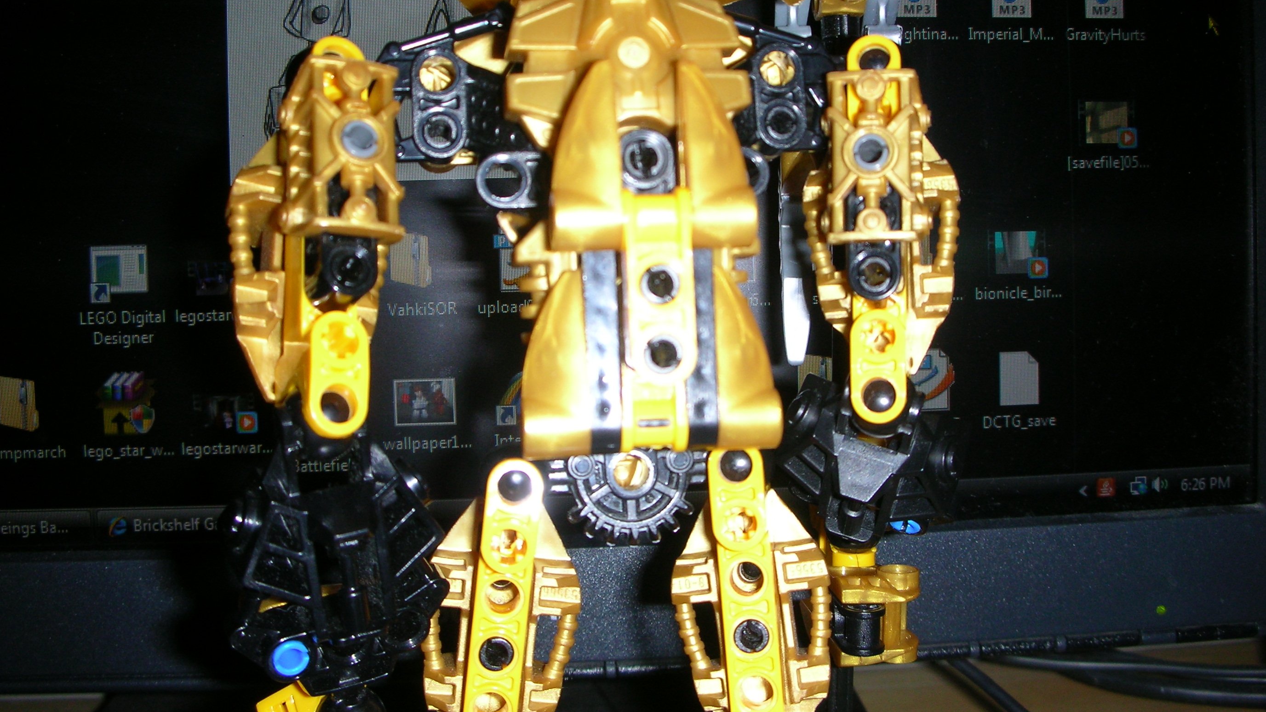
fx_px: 1309
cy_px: 305
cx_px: 640
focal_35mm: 39
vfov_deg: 30.4
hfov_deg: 51.6
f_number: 3
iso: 50
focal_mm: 5.8
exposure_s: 1/60.1
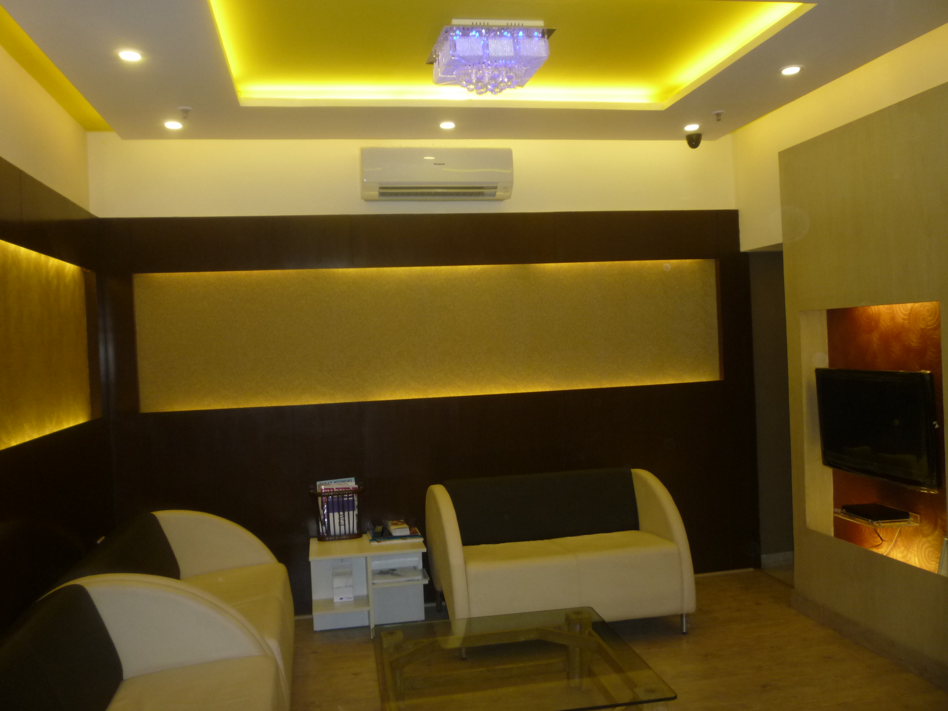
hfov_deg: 61.7
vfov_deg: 48.2
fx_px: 794
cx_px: 474
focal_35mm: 29
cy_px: 356
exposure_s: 1/30
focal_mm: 5.2
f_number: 3.3
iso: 200
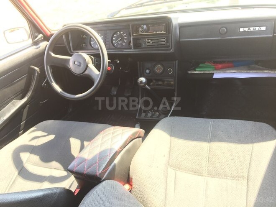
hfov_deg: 61.7
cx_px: 138
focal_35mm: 29
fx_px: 231
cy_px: 104
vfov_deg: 48.2
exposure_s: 1/50
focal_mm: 4.15
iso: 40
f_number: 2.2
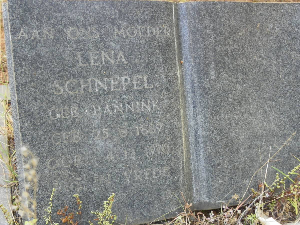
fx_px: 381
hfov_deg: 42.9
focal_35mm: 44
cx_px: 150
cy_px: 112
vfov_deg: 32.9
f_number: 3.2
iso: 80
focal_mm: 7.9
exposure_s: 1/40
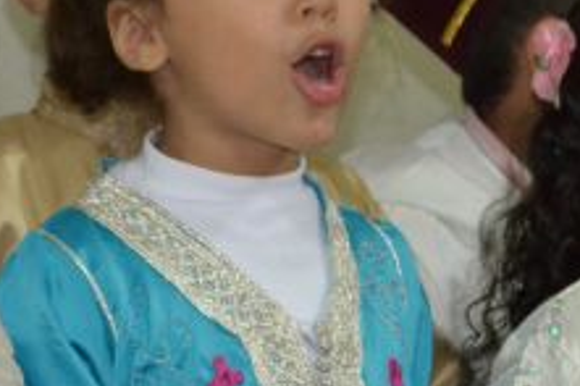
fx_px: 3493
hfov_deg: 9.5
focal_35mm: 217
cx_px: 234
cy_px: 213
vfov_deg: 6.3
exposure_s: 1/60
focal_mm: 50
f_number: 5.6
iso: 3200
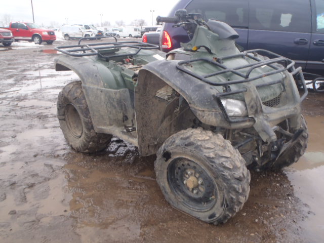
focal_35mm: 28
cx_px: 162
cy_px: 122
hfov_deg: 63.4
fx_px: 262
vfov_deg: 49.7
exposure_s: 1/40
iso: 100
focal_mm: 5
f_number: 3.5
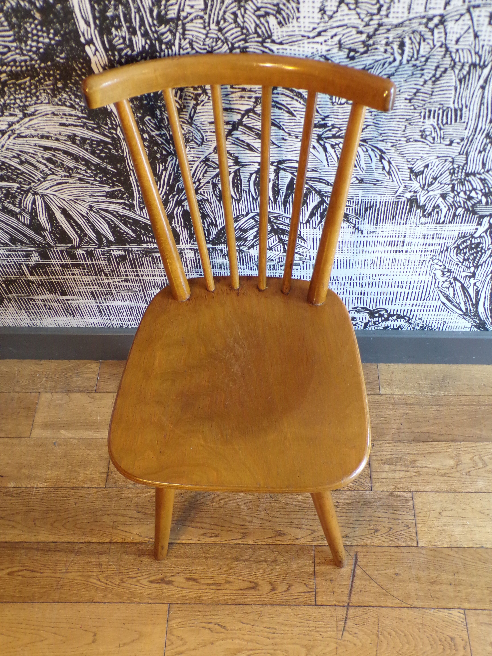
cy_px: 328
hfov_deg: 44.2
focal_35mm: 32
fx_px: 606
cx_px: 246
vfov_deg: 56.8
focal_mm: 5.8
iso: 274
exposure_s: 1/17
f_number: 3.2
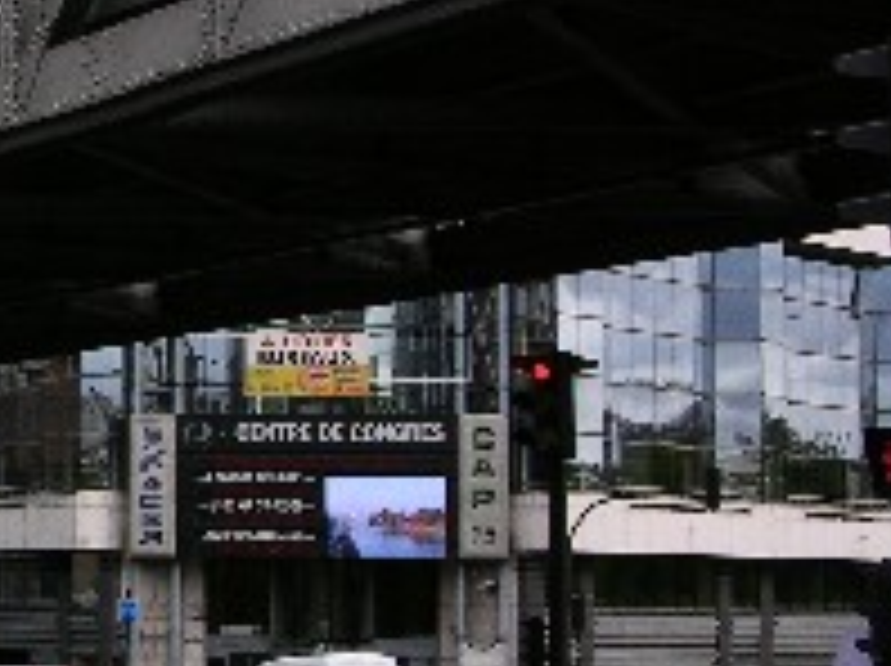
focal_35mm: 104
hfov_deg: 18.2
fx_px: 2674
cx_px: -97
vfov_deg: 14.2
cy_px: 324
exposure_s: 1/122
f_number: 7.1
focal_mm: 8.9
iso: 50
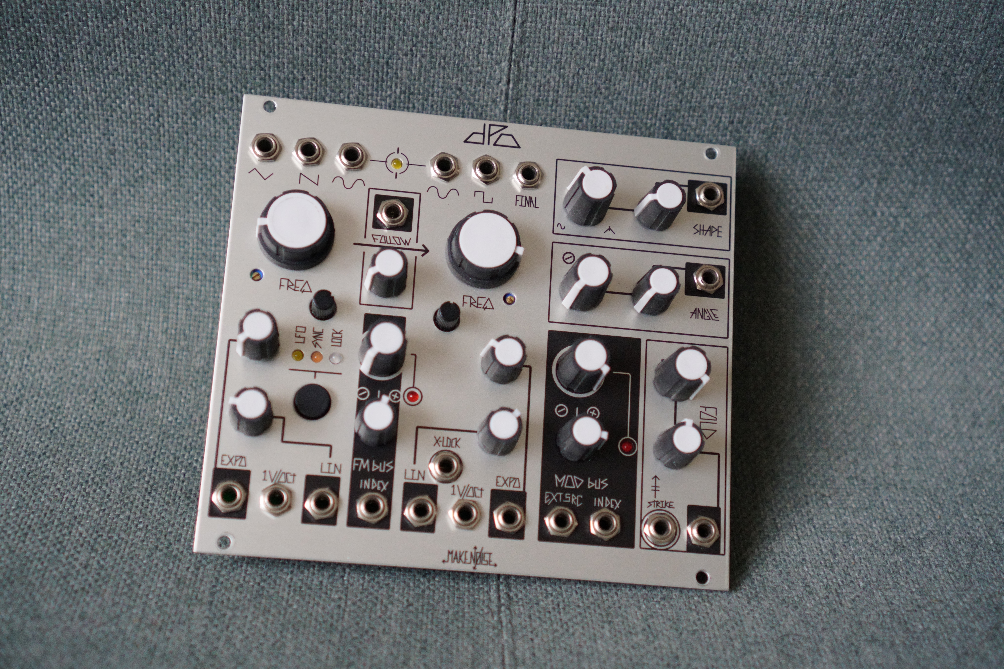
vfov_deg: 25.8
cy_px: 334
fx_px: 1464
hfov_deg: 37.9
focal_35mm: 52
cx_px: 502
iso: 1600
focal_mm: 35
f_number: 2.8
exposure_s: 1/160
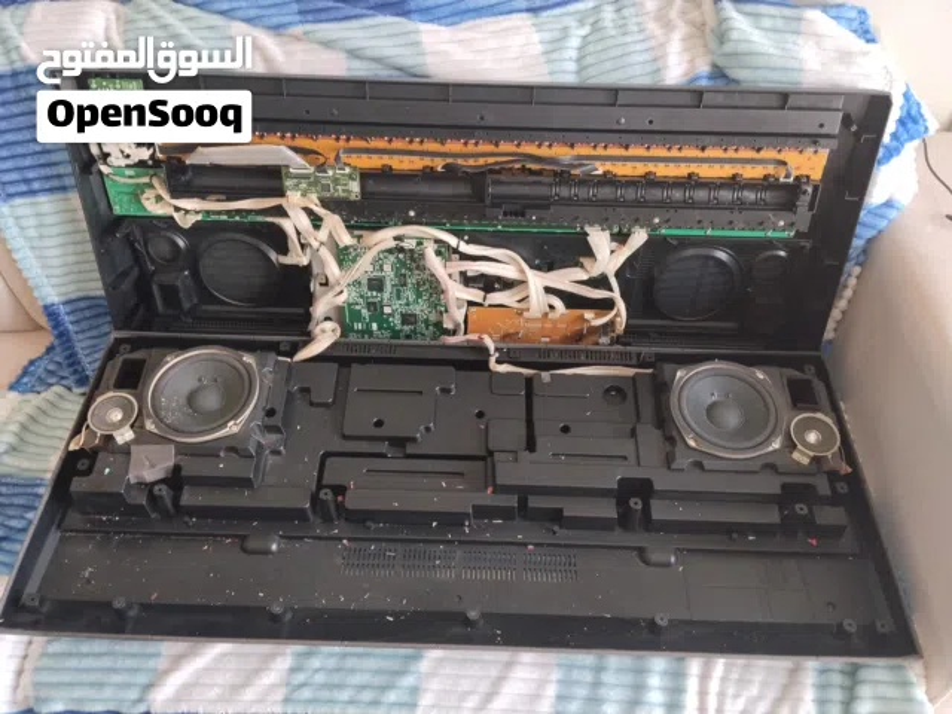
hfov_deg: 61.7
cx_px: 476
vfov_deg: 48.2
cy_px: 357
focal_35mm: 29
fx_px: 798
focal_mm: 4.22
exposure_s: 1/30
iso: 125
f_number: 1.8
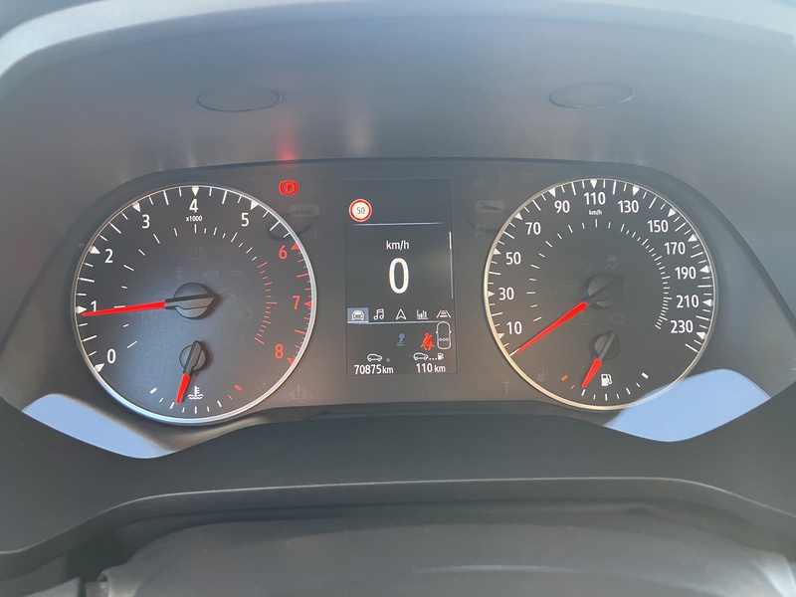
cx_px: 398
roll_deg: +1.4
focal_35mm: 28
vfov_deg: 49.7
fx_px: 644
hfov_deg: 63.4
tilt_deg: -21.8
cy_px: 298
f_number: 1.8
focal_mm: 3.99
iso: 80
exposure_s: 1/65
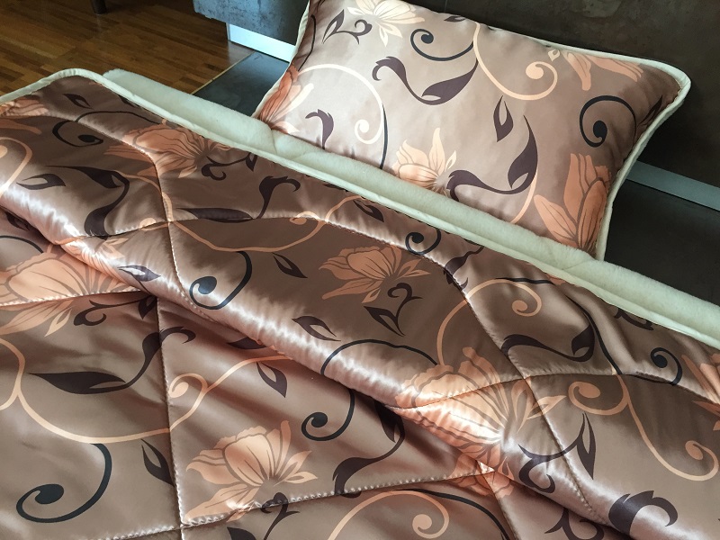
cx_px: 360
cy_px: 270
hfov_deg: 61.7
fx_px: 603
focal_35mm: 29
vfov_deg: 48.2
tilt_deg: -47.1
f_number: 2.2
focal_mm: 4.15
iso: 125
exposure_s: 1/33
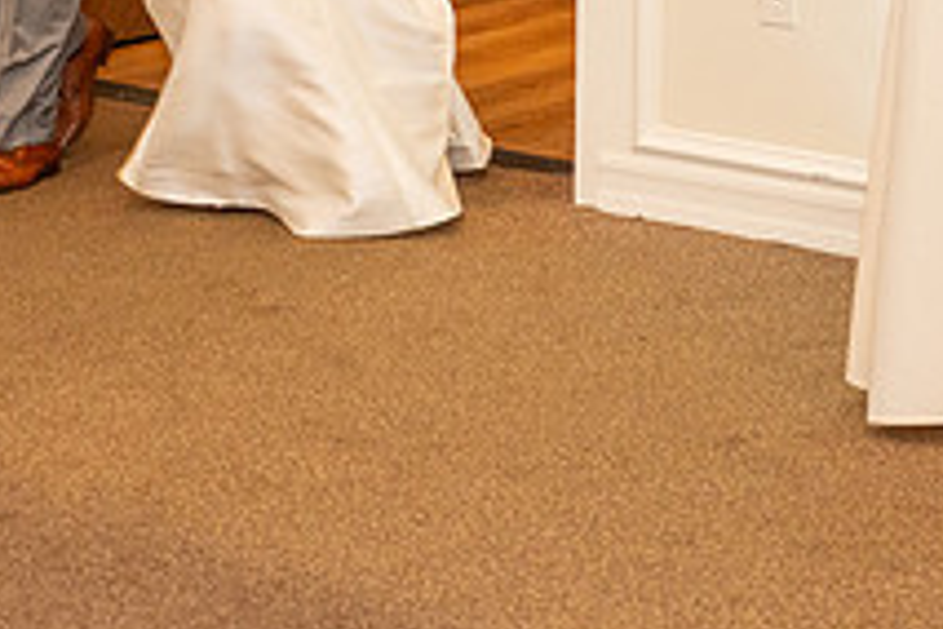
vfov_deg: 11.7
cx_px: 176
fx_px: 3012
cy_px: -100
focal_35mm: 115
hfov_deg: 17.6
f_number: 3.5
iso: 800
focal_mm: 32
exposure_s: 1/125
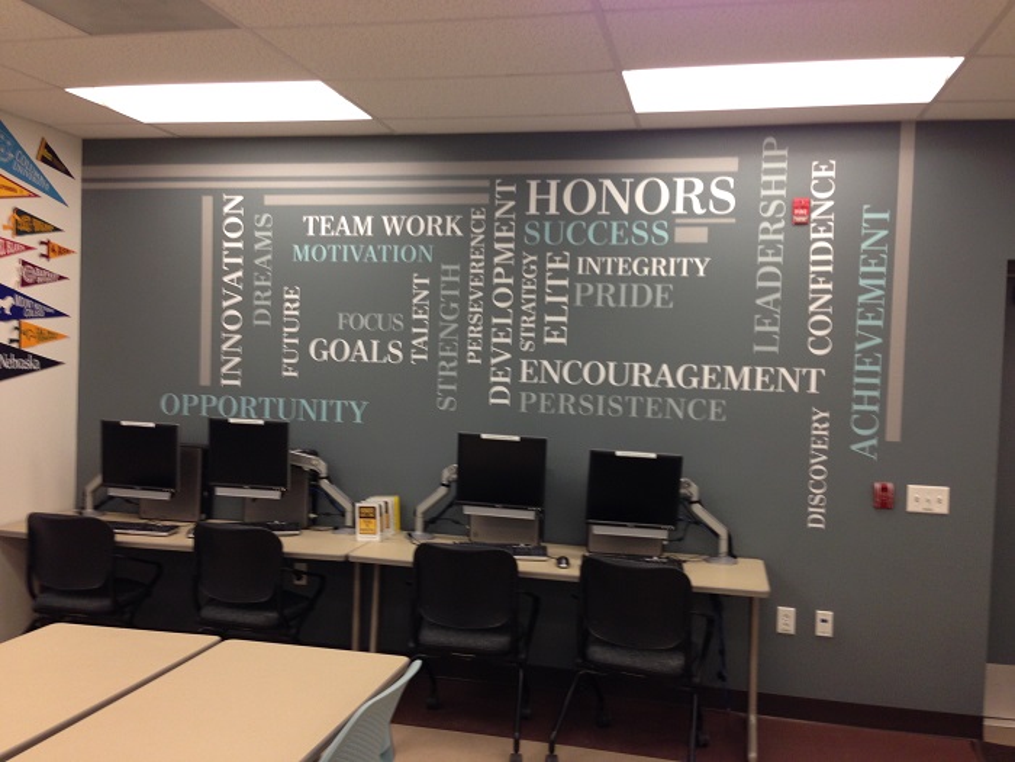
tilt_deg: -2.2
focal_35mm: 33
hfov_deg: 55.4
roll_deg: -2.9
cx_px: 508
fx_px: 968
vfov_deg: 42.9
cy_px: 381
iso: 80
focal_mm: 4.12
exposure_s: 1/20
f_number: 2.4
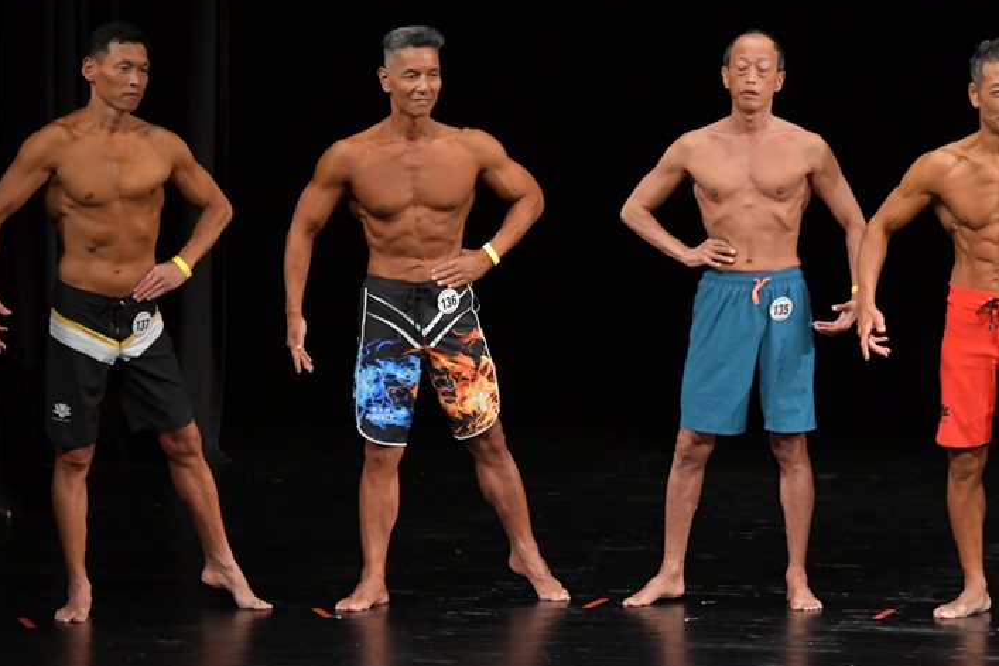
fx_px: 8212
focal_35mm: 296
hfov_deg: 7.0
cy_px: 305
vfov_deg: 4.6
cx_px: 519
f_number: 5.6
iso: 3200
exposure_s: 1/400
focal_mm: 180
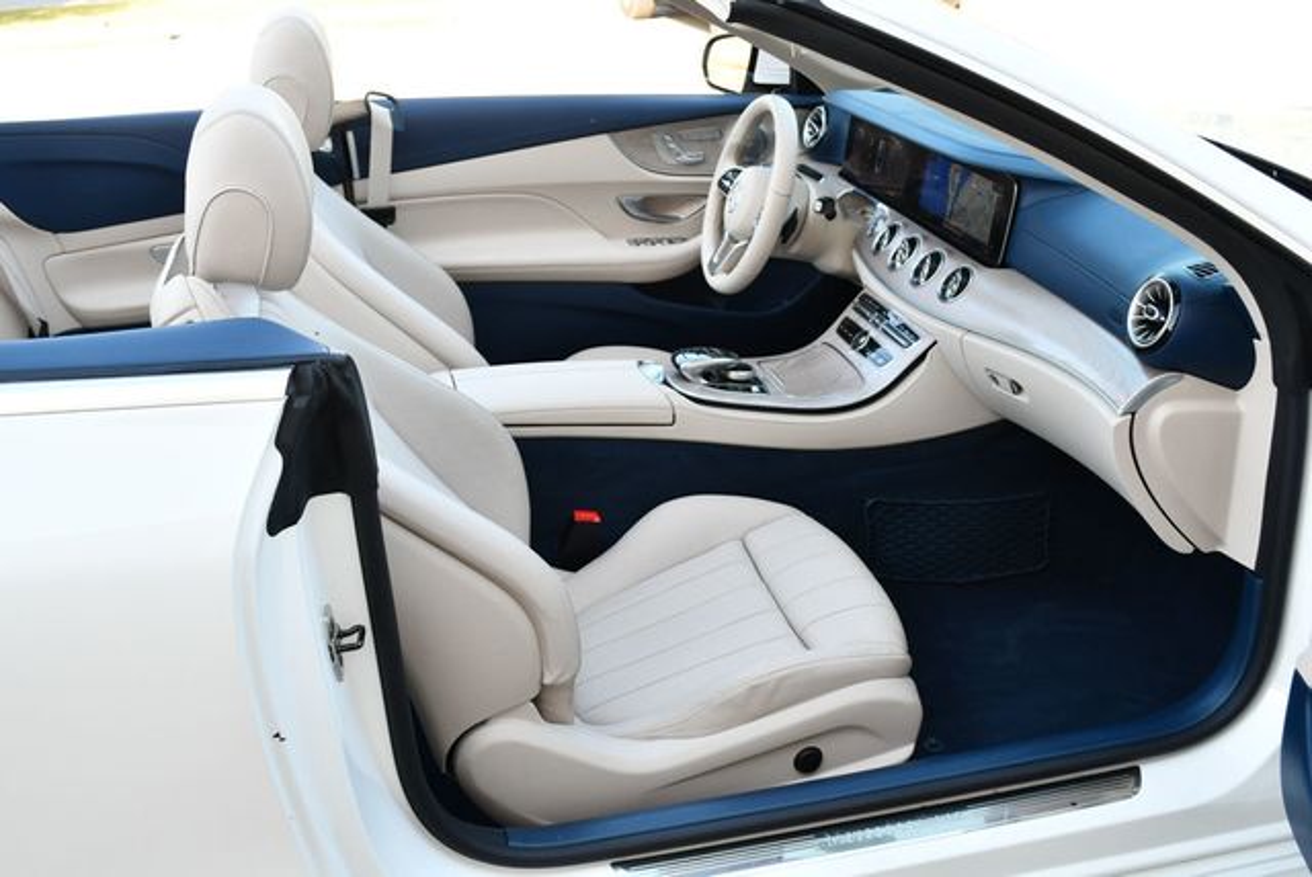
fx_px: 1313
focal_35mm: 36
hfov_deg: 53.1
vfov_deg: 36.9
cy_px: 438
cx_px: 656
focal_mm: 18
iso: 400
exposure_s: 1/250
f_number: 4.5
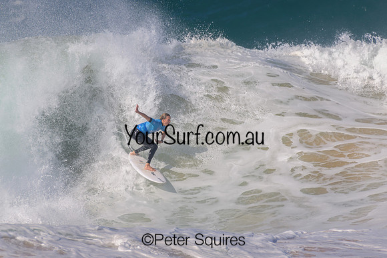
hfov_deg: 2.1
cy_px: 129
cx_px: 194
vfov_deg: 1.4
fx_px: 10752
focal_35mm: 1000
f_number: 11
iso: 360
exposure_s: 1/1250
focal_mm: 1000
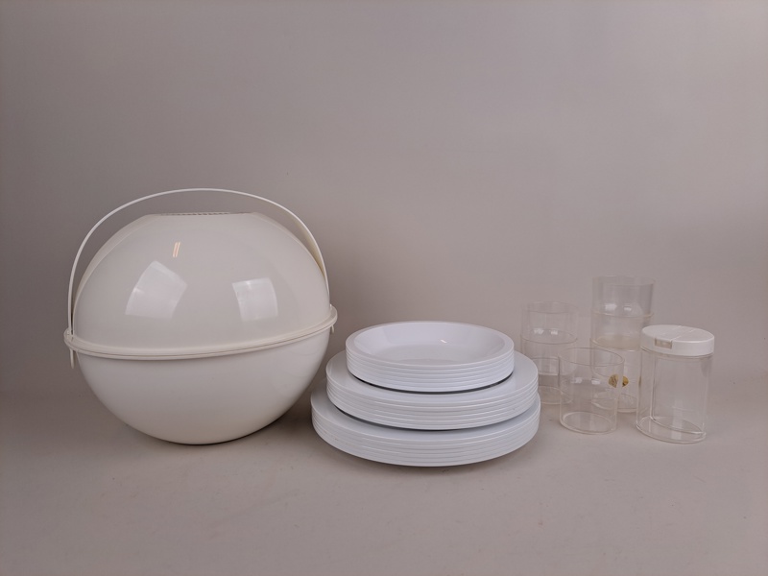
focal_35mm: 24
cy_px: 288
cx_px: 384
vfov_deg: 56.8
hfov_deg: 71.6
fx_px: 532
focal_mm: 5.23
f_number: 1.8
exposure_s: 1/157
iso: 50
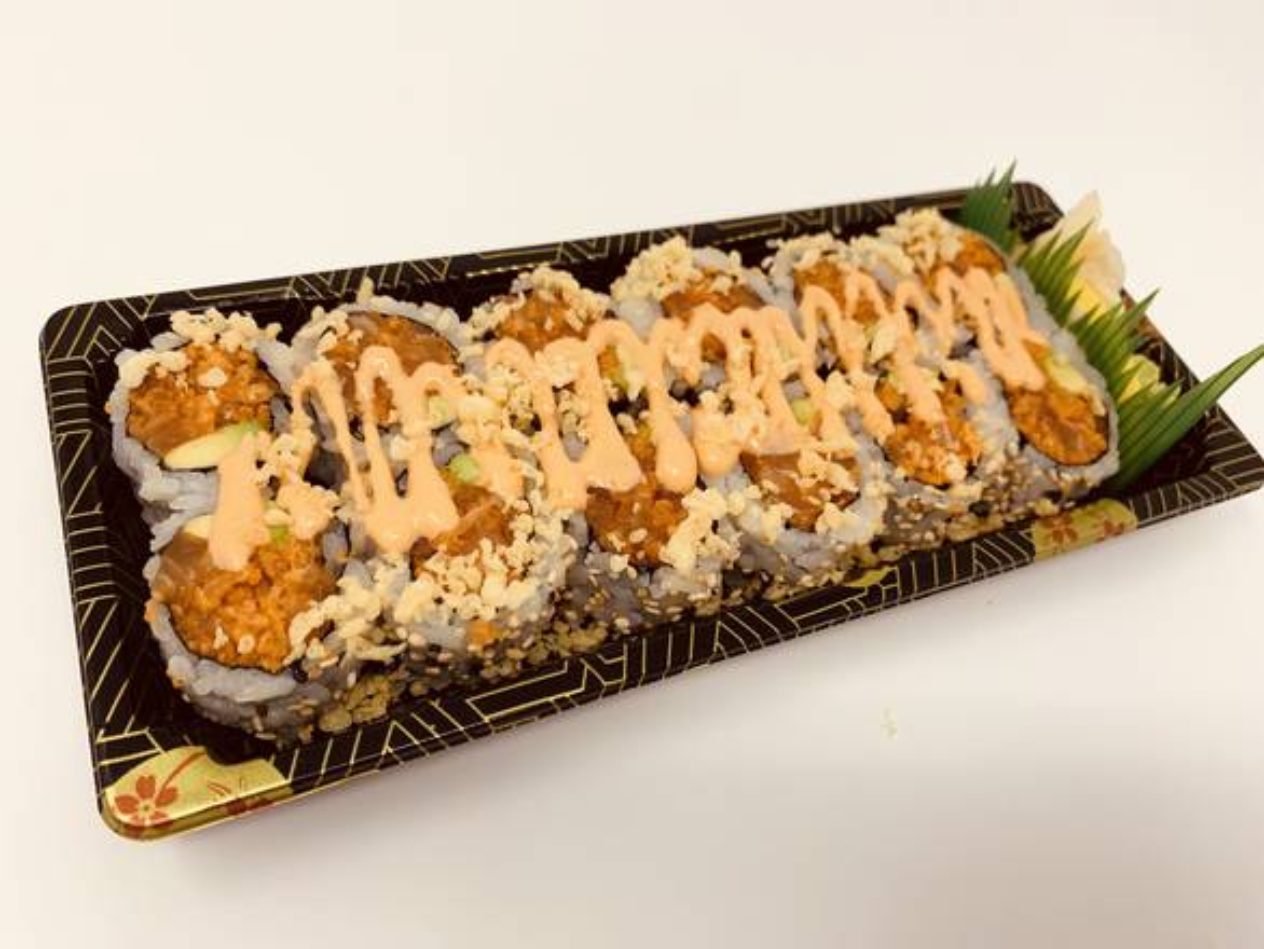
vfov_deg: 53.1
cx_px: 632
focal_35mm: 26
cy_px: 474
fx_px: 950
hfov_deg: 67.3
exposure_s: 1/161
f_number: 1.8
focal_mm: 4.25
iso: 25
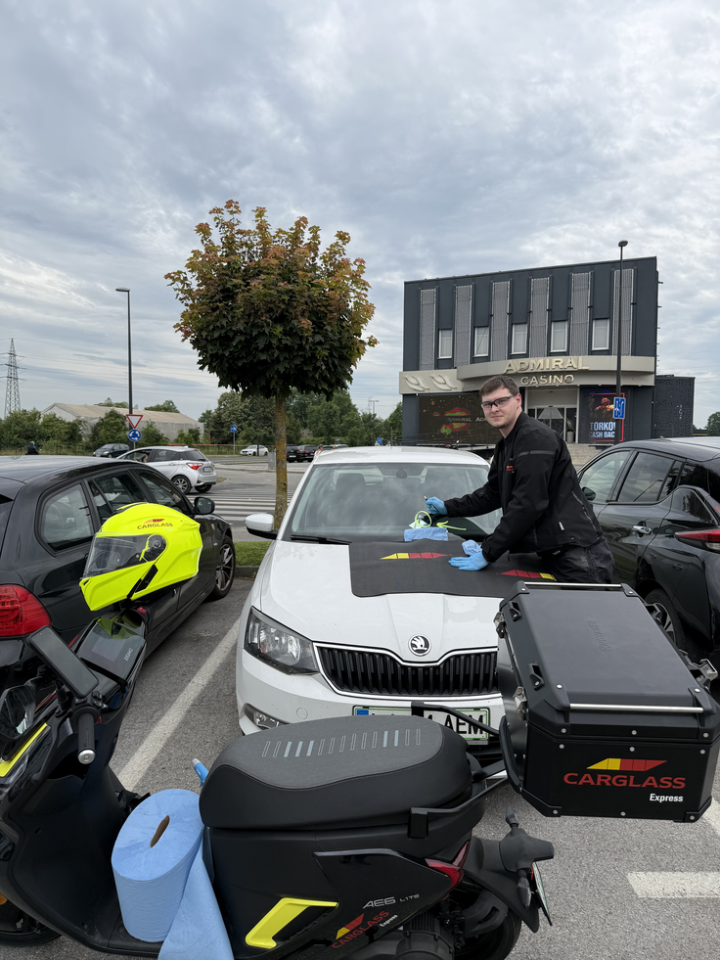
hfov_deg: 56.8
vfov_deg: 71.6
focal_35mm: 24
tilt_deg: -3.0
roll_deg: -1.5
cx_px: 360
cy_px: 480
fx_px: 665
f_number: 1.78
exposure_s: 1/4673
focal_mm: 6.76
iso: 80
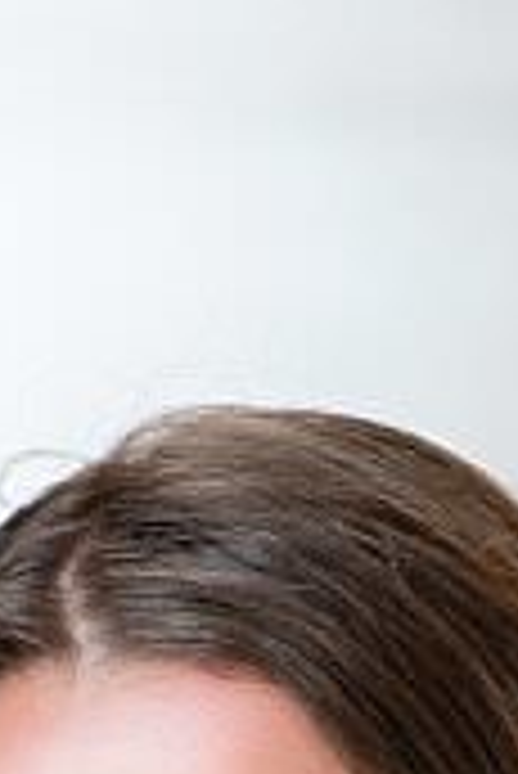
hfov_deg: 2.3
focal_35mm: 592
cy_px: 2516
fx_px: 12751
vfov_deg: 3.4
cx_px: 417
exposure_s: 1/400
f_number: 3.2
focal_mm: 85
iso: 400
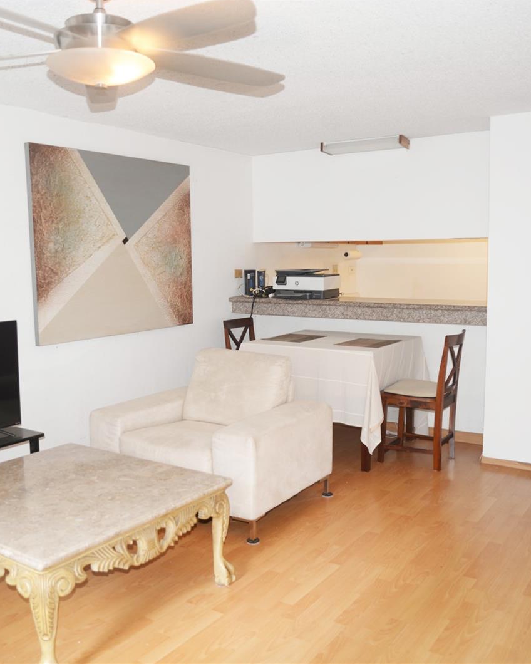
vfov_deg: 52.8
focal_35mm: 34
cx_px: 235
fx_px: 668
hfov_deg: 43.3
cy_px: 330
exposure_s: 1/25
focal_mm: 24
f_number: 3.5
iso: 100
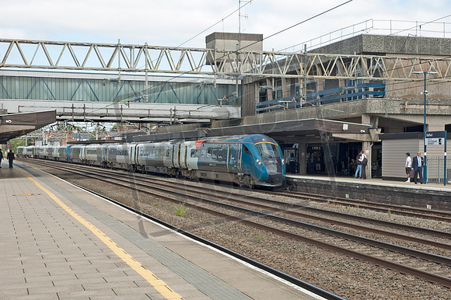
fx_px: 714
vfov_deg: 23.8
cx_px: 226
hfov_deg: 35.1
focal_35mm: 57
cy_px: 150
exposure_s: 1/200
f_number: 7.1
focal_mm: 38
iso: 200
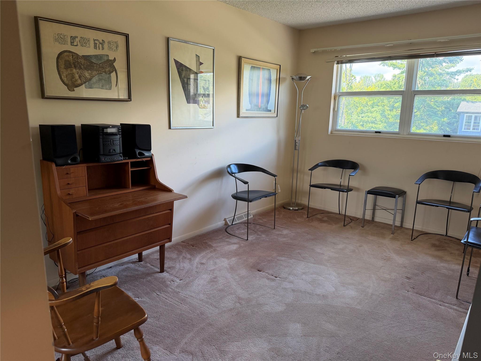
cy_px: 180
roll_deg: -0.8
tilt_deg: -12.5
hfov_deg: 71.6
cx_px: 240
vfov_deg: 56.8
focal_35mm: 24
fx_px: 333
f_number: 1.78
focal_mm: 6.76
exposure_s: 1/121
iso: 200
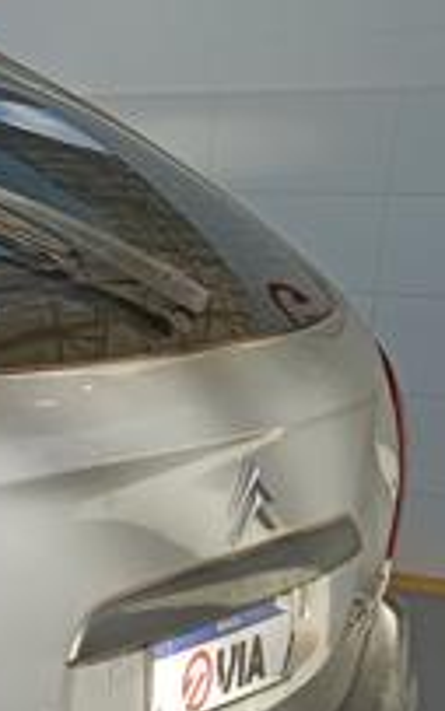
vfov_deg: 23.3
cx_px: -554
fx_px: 1687
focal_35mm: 87
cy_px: 613
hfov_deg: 12.5
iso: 151
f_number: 1.8
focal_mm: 4.81
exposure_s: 1/824
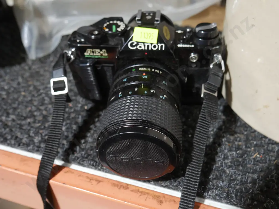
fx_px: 306
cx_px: 140
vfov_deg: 37.7
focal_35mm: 38
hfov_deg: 49.0
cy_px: 104
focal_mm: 19
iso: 1000
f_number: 4.1
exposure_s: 1/60
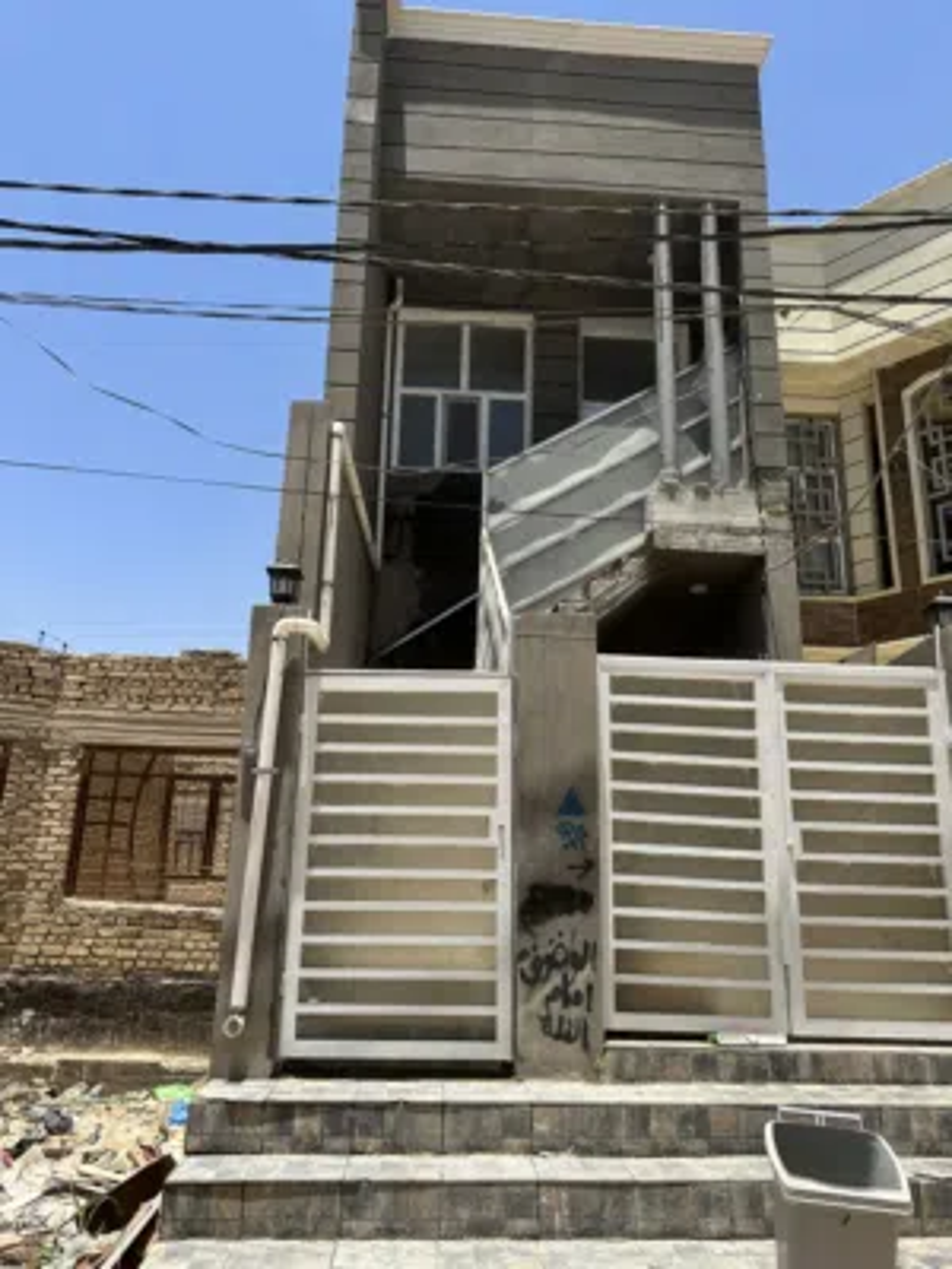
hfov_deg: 56.8
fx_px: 880
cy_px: 634
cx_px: 476
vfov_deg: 71.6
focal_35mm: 24
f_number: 1.78
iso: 80
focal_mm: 6.86
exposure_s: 1/4348
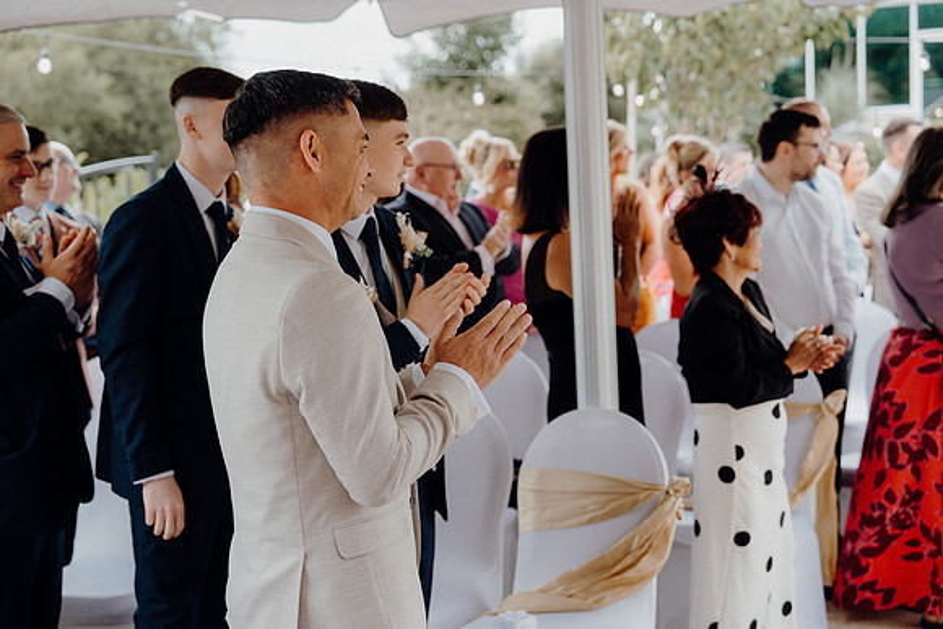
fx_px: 1389
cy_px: 314
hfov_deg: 37.5
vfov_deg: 25.5
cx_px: 472
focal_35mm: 53
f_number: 3.5
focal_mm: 53
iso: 125
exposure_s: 1/200
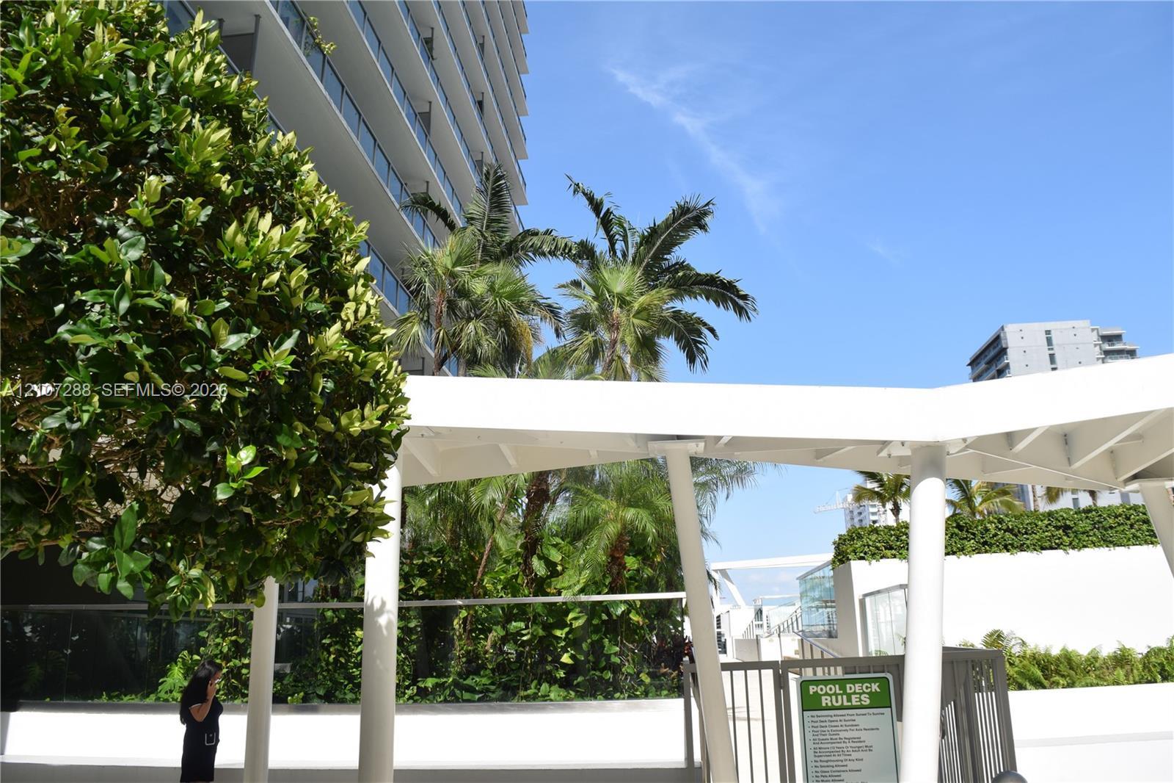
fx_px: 880
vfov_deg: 47.9
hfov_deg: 67.4
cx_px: 587
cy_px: 392
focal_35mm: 27
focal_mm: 18
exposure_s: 1/400
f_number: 10
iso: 200
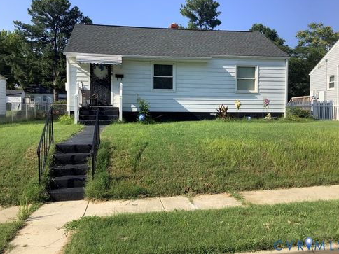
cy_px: 124
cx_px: 169
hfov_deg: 56.8
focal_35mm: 32
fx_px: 313
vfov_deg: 44.2
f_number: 2.4
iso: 25
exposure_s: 1/905
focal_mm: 3.3
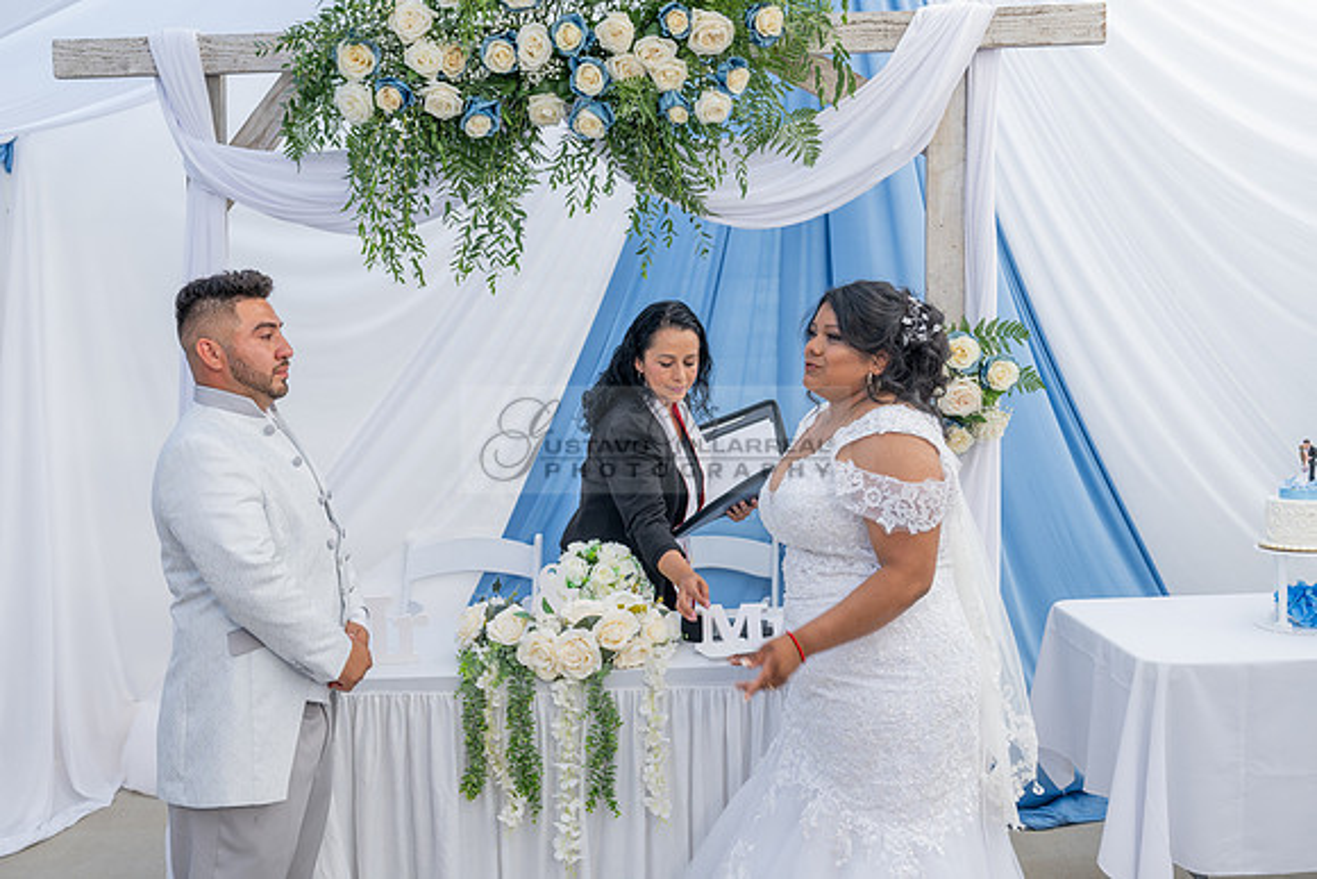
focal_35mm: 40
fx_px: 1464
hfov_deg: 48.4
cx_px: 658
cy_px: 440
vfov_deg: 33.4
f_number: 6.3
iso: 200
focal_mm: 40
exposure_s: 1/125
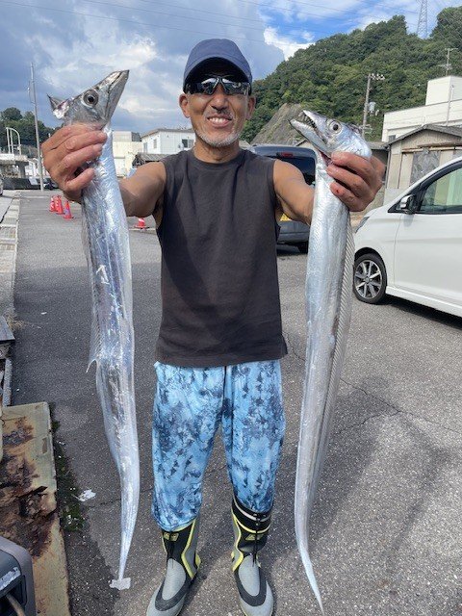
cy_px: 308
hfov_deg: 53.1
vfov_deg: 67.3
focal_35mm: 26
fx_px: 463
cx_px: 231
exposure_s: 1/1715
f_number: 1.6
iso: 32
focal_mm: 4.2
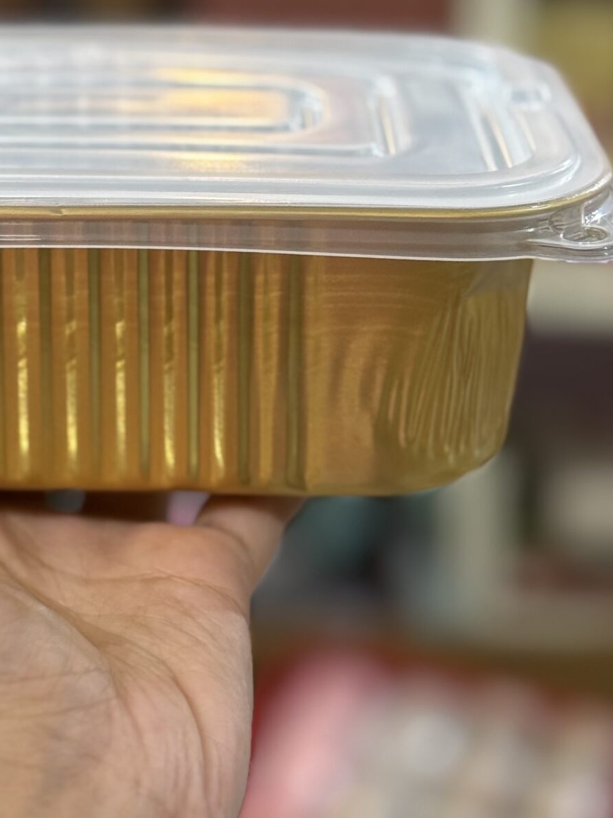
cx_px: 53
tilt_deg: -12.3
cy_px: 104
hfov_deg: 14.1
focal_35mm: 104
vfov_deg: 18.6
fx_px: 2456
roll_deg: -1.9
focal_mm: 6.76
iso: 100
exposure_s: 1/100
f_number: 1.78
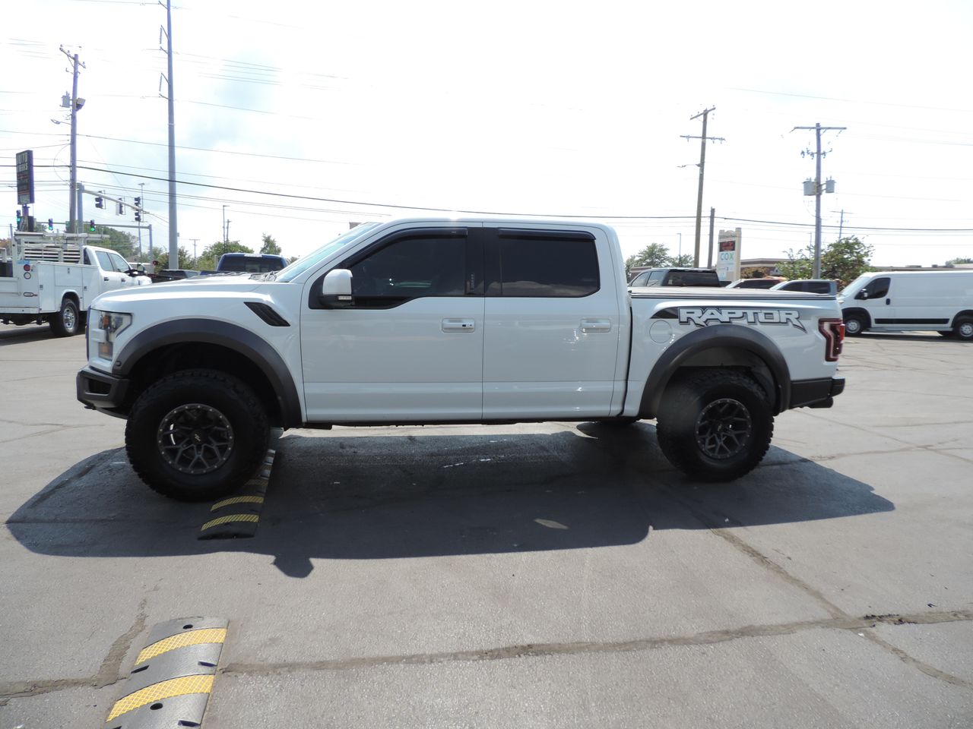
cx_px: 486
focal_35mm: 24
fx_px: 675
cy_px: 364
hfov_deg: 71.6
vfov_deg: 56.8
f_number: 3
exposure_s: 1/800
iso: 80
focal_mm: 4.3
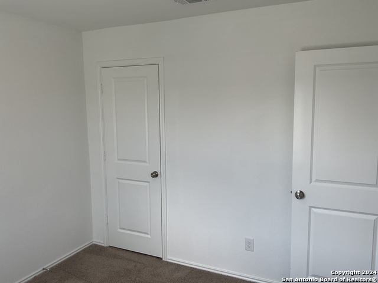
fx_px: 317
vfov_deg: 48.2
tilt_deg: -7.1
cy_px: 142
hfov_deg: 61.7
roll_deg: +0.3
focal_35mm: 29
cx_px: 189
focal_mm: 3
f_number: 1.8
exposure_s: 1/120
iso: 25
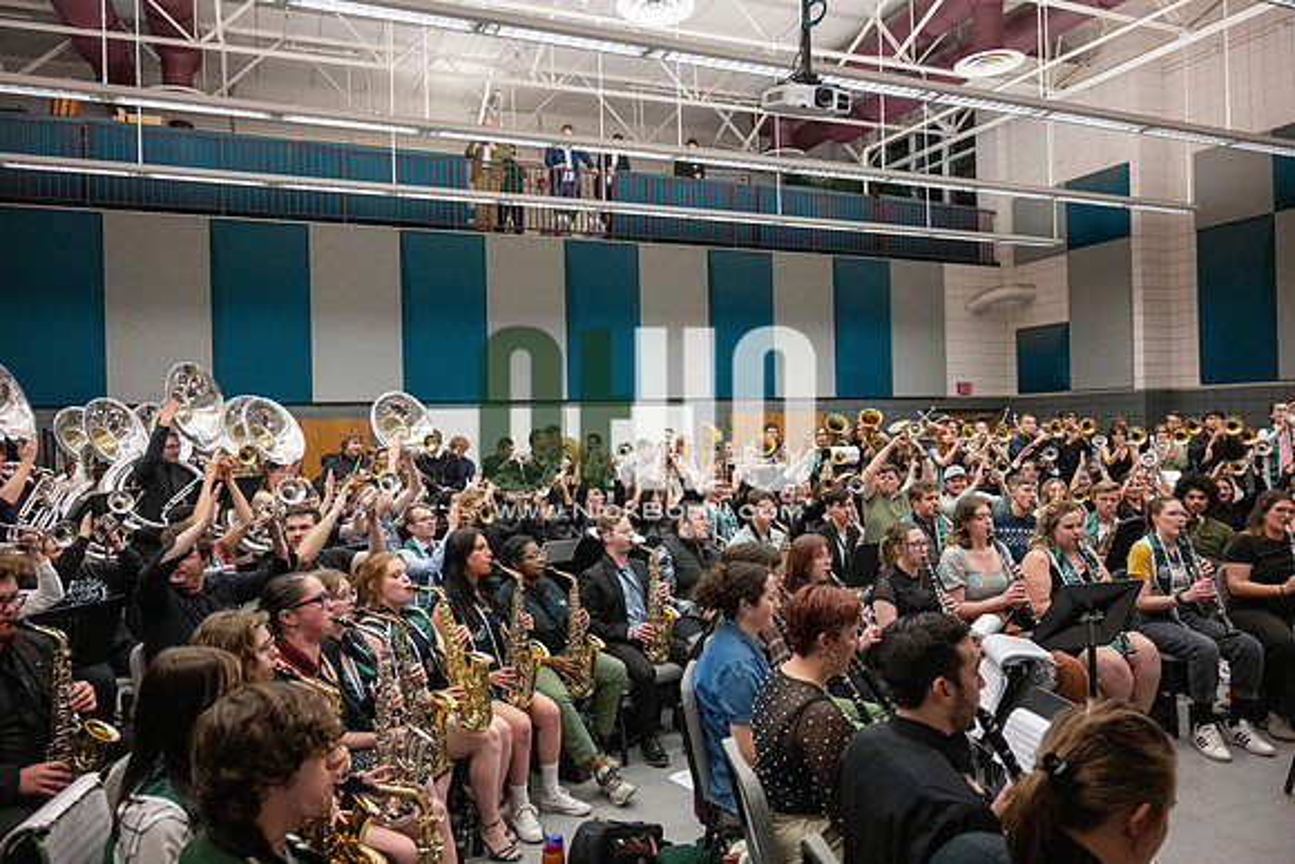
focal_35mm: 26
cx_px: 648
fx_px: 917
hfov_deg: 70.4
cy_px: 432
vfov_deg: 50.4
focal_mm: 25.5
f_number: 4
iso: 10000
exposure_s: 1/500
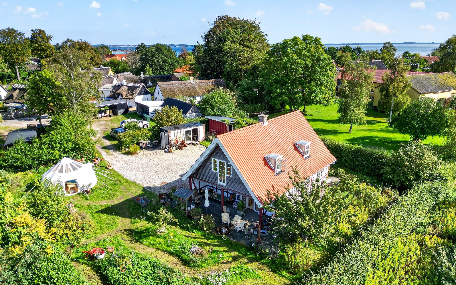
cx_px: 229
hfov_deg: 70.4
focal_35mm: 26
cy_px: 149
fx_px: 323
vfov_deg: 47.6
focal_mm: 6.7
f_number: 1.7
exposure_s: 1/2000
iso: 100
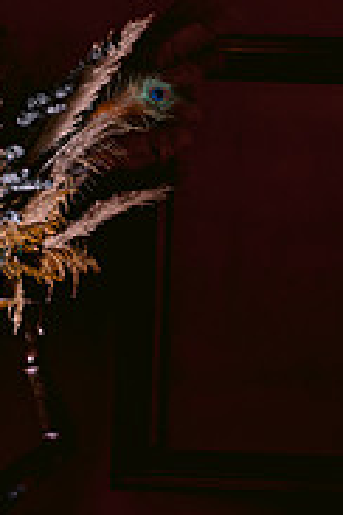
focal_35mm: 86
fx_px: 1229
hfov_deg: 15.8
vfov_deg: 23.6
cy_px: 338
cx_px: 79
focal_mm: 35
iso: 800
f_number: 2.5
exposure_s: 1/20
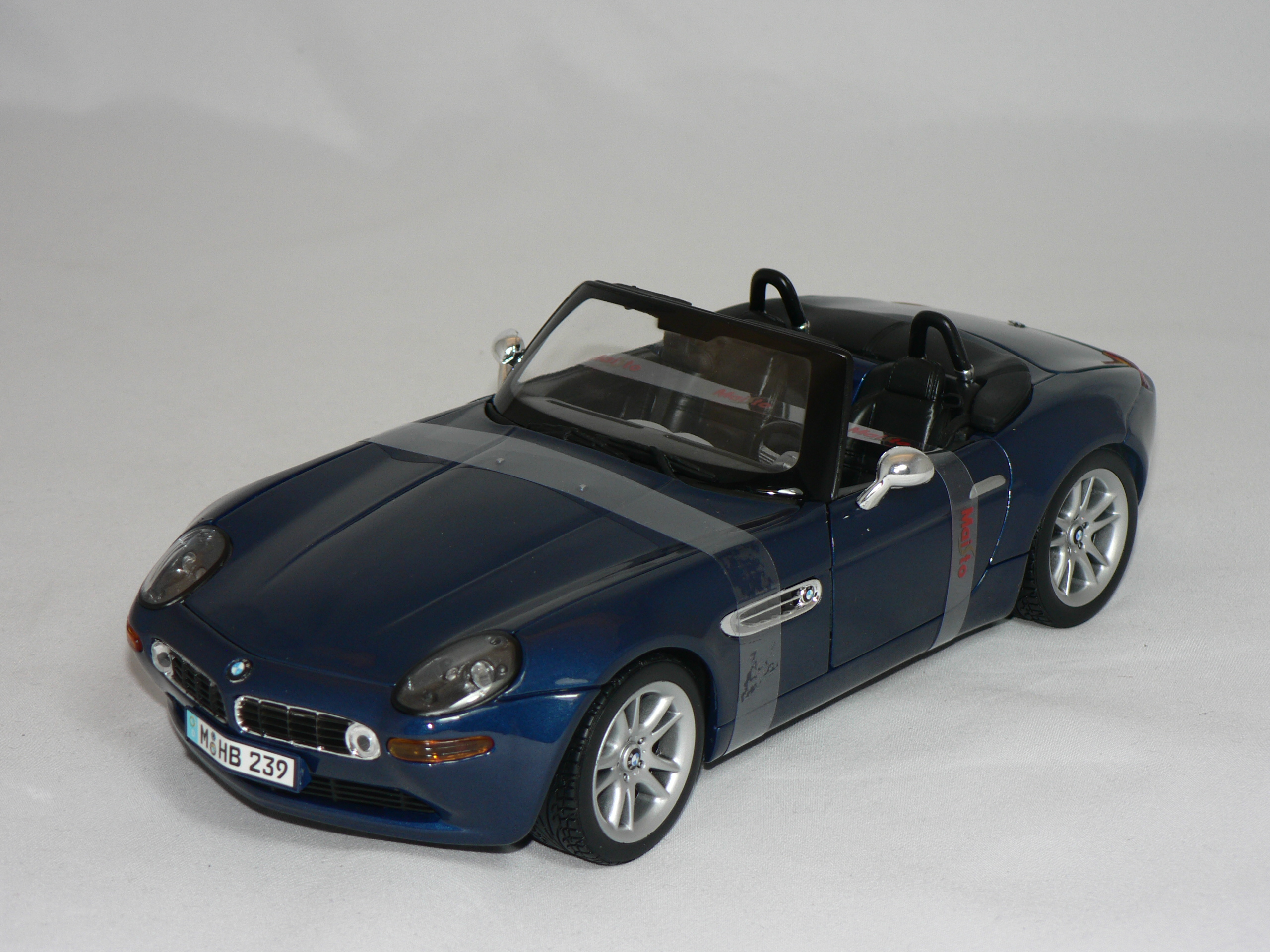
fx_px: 3082
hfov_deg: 23.3
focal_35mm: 84
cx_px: 635
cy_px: 476
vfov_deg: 17.6
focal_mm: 14
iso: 80
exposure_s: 1/60
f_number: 3.2
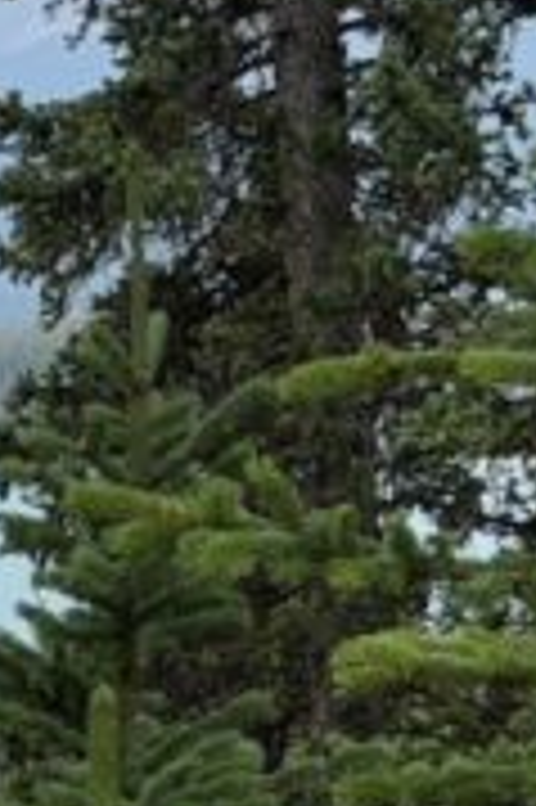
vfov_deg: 9.2
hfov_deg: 5.7
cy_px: 707
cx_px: -1203
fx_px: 4990
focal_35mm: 223
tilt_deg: -4.6
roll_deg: -2.3
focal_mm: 6.76
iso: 64
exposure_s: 1/1715
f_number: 1.78
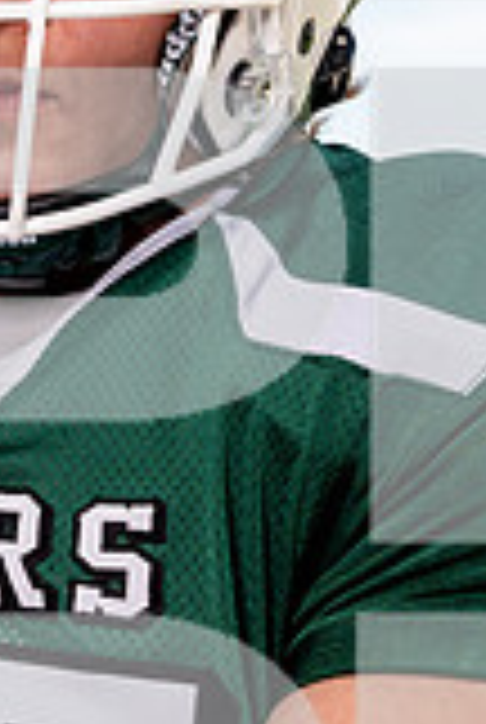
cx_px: -256
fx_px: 3407
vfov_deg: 12.1
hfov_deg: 8.0
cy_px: 308
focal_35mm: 169
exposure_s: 1/125
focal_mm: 47
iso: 100
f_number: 8
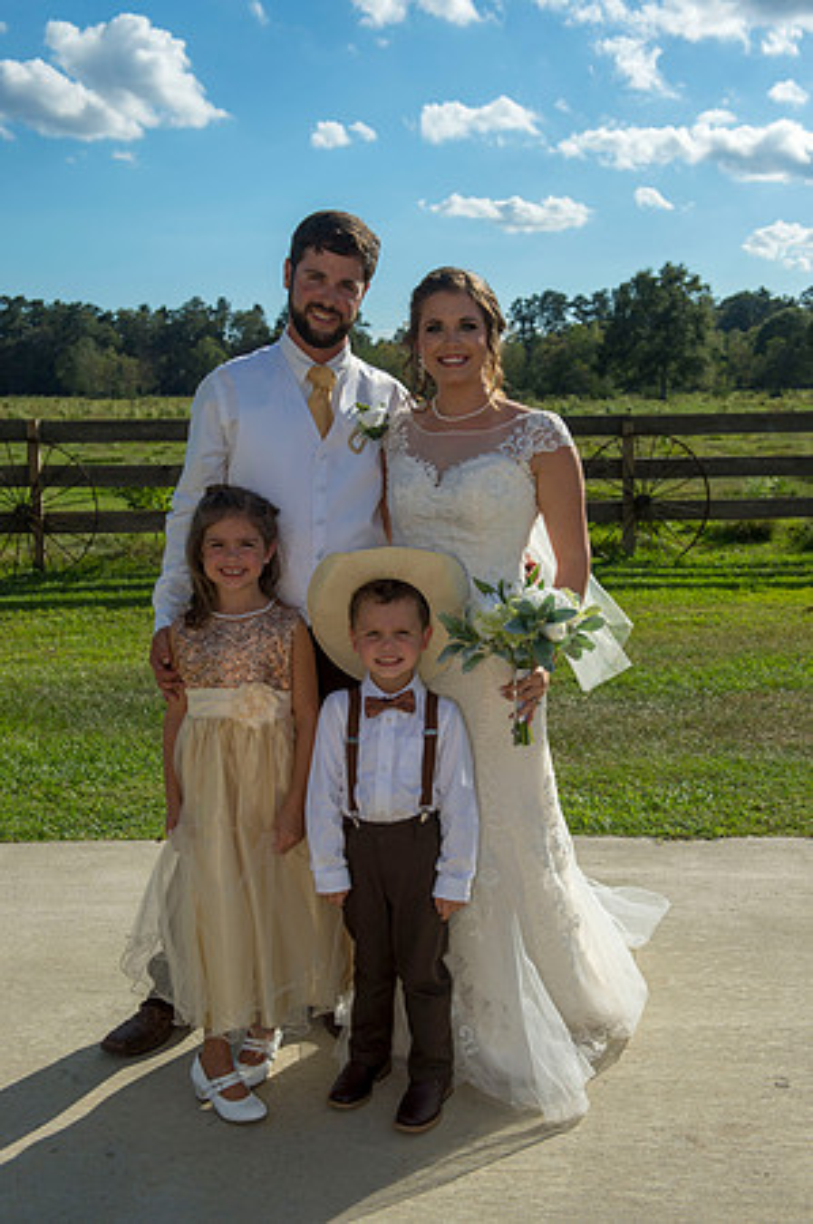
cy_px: 612
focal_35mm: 38
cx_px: 406
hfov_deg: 35.0
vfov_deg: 50.7
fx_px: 1290
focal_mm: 38
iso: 200
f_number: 6.3
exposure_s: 1/1600
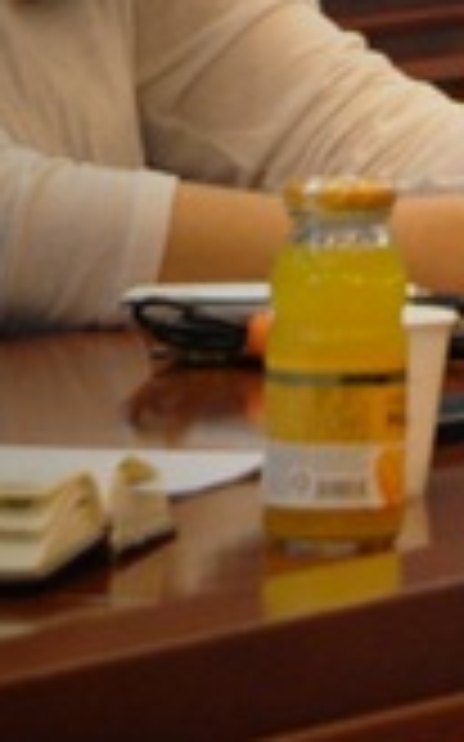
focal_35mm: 665
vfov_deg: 3.1
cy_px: -495
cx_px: 2068
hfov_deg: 1.9
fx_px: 13467
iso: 1250
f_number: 5.6
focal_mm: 72
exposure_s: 1/30
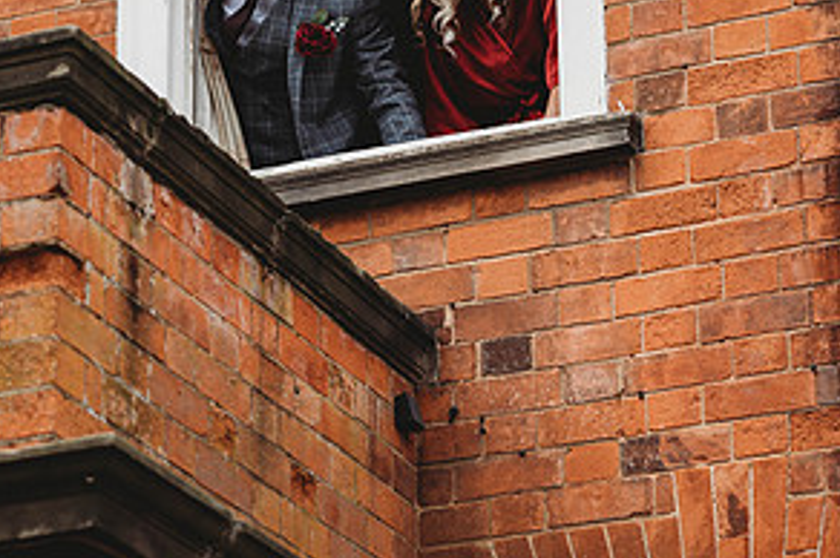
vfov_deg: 8.1
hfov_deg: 12.2
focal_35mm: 169
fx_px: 3939
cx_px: 432
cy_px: 55
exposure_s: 1/400
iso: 100
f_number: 1.8
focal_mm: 85
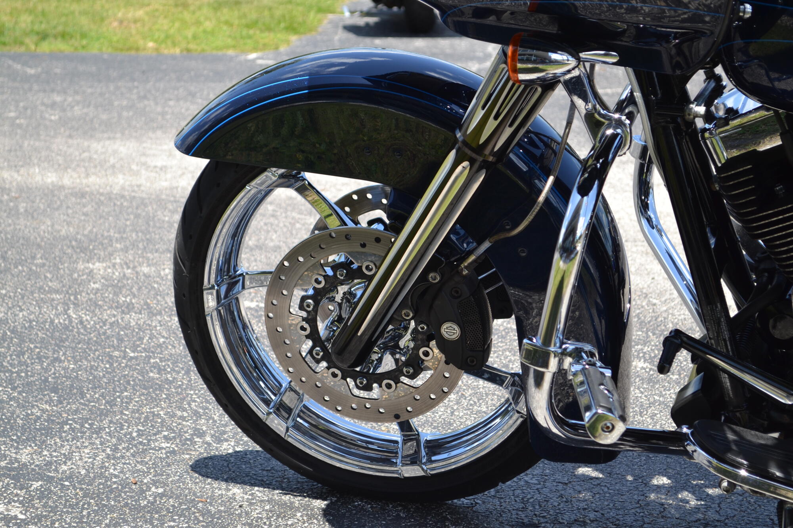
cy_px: 264
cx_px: 396
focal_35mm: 82
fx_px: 1817
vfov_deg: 16.6
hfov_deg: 24.6
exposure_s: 1/160
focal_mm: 55
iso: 100
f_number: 6.3
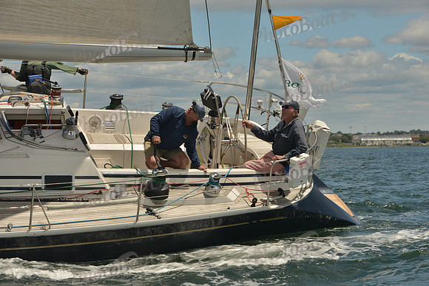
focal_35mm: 110
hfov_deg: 18.6
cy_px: 143
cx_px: 214
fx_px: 1311
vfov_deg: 12.5
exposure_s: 1/800
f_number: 9
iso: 400
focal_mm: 110
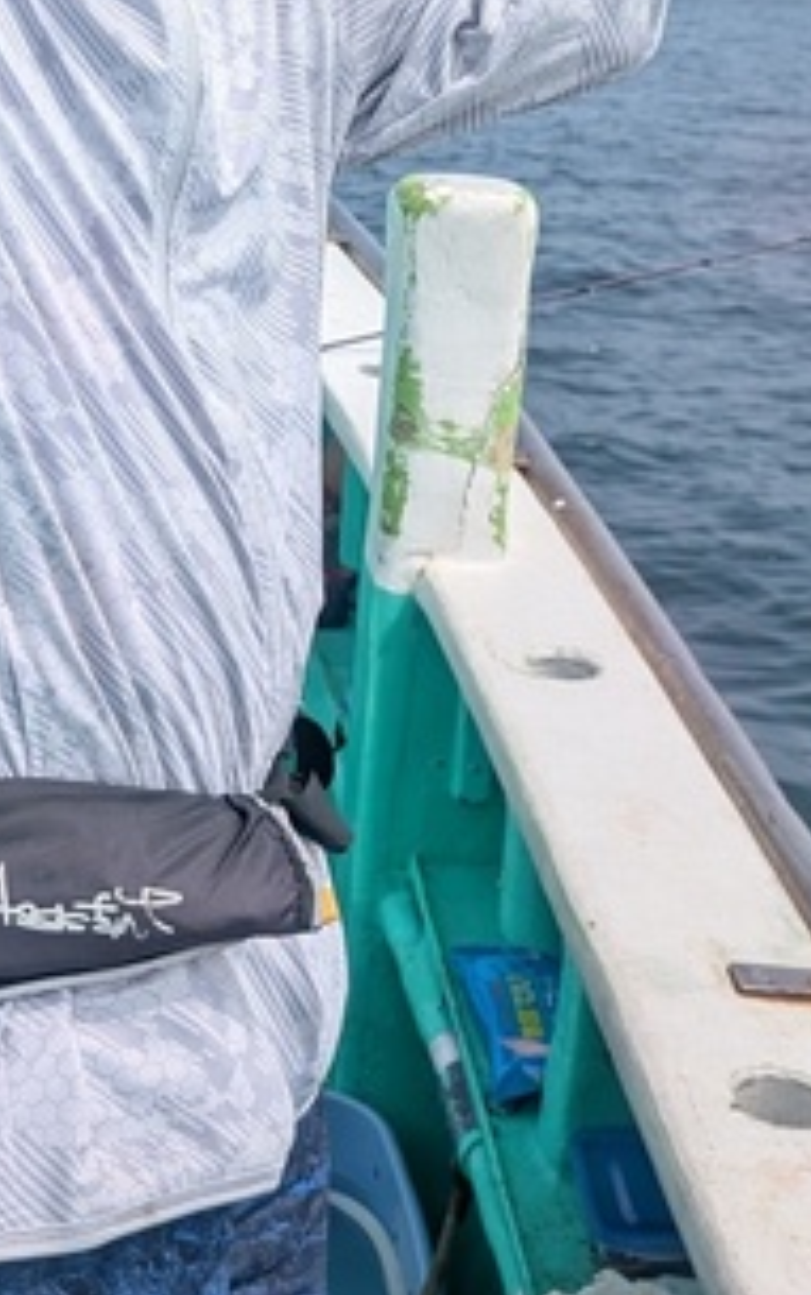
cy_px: 191
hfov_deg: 18.2
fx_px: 2507
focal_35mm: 71
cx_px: 144
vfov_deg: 28.1
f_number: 1.68
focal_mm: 6.9
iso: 22
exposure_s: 1/1783
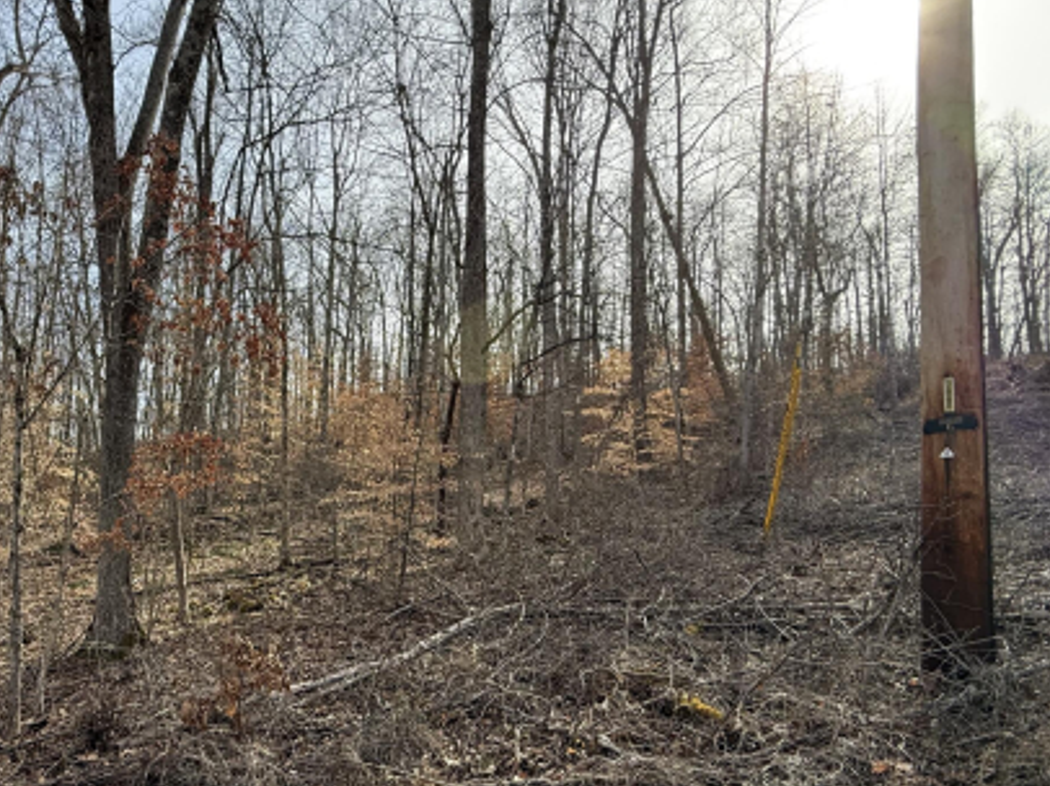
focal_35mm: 23
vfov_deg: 57.9
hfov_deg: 69.9
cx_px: 286
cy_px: 502
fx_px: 697
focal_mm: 2.22
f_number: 2.2
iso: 64
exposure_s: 1/613
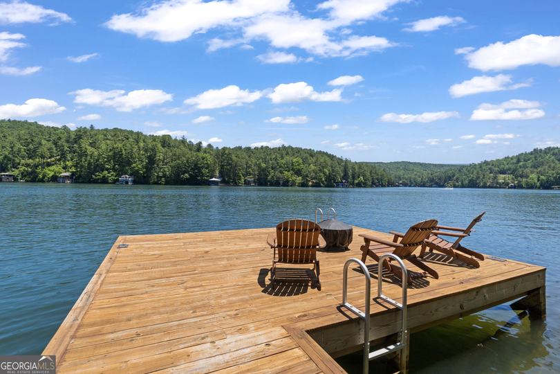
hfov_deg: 95.0
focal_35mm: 16
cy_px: 187
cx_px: 280
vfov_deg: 72.1
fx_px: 257
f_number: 4.5
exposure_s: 1/2000
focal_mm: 11
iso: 250
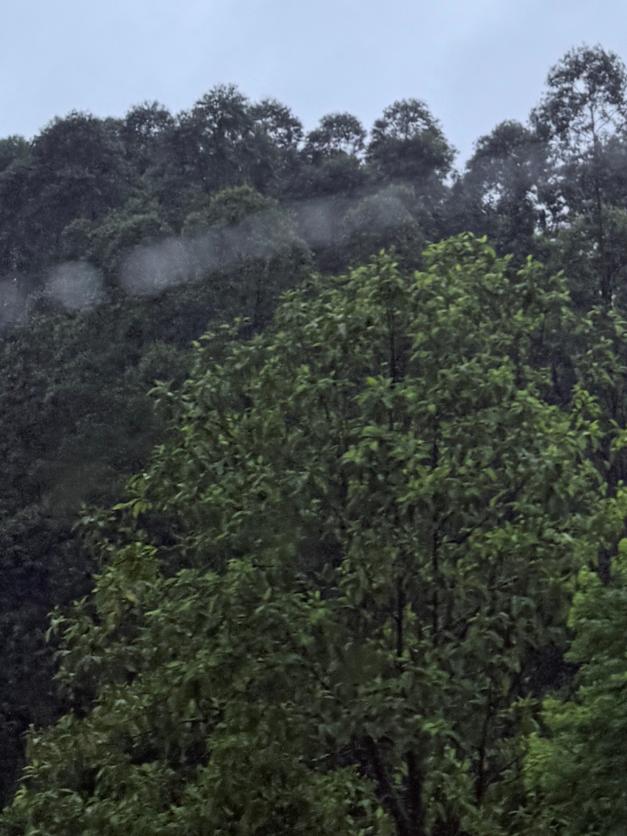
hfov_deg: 18.3
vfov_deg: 22.7
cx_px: 648
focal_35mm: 78
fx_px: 1884
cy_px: -209
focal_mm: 6.76
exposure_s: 1/757
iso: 80
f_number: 1.78
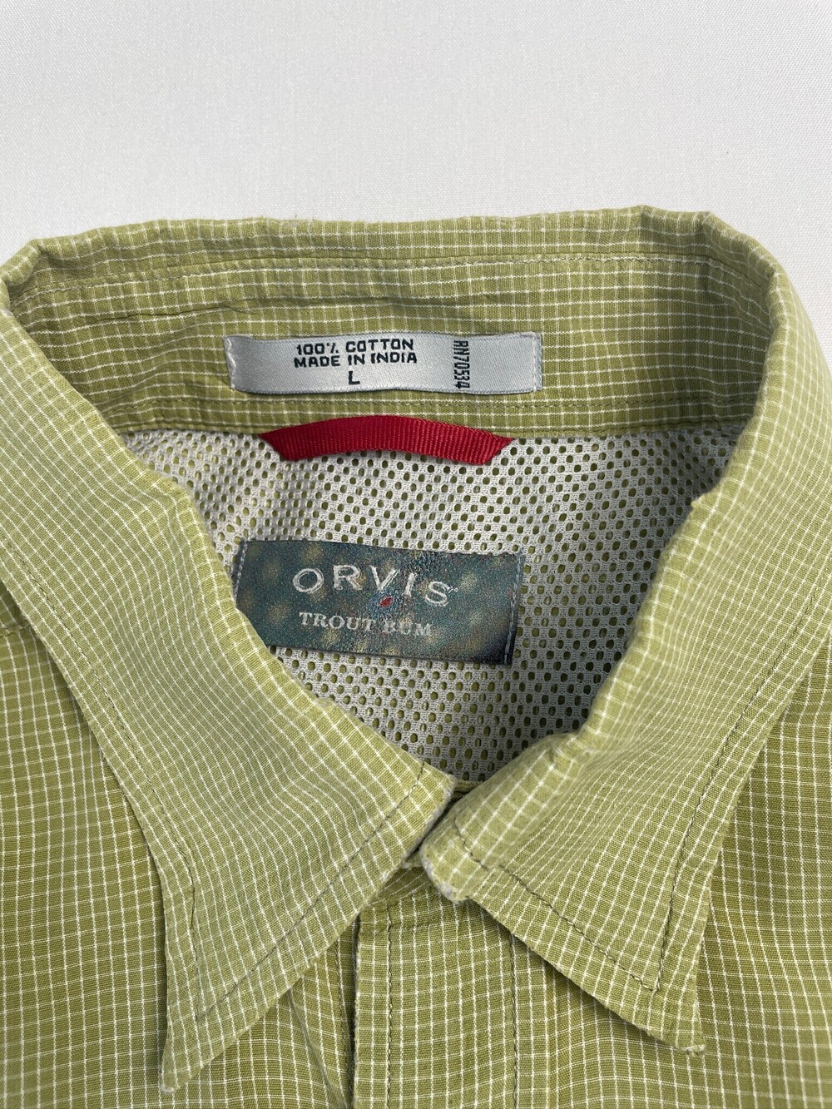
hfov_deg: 53.1
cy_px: 554
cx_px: 416
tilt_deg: -56.1
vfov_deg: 67.3
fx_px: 833
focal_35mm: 26
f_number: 1.6
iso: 40
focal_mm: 4.2
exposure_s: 1/120
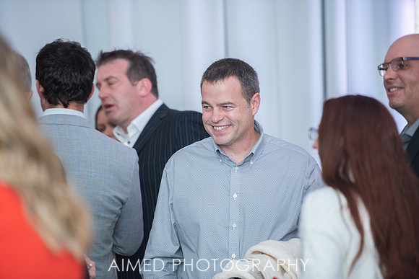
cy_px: 140
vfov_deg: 6.9
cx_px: 210
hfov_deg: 10.3
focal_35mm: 200
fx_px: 2328
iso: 1600
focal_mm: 200
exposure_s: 1/200
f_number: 2.8
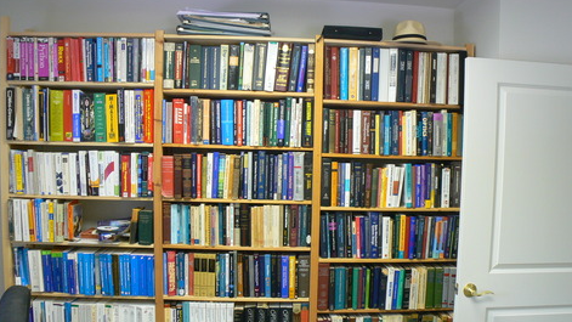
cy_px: 203
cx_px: 296
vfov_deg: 28.2
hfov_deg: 48.3
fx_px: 637
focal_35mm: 42
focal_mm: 6
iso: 100
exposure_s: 1/4
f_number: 8
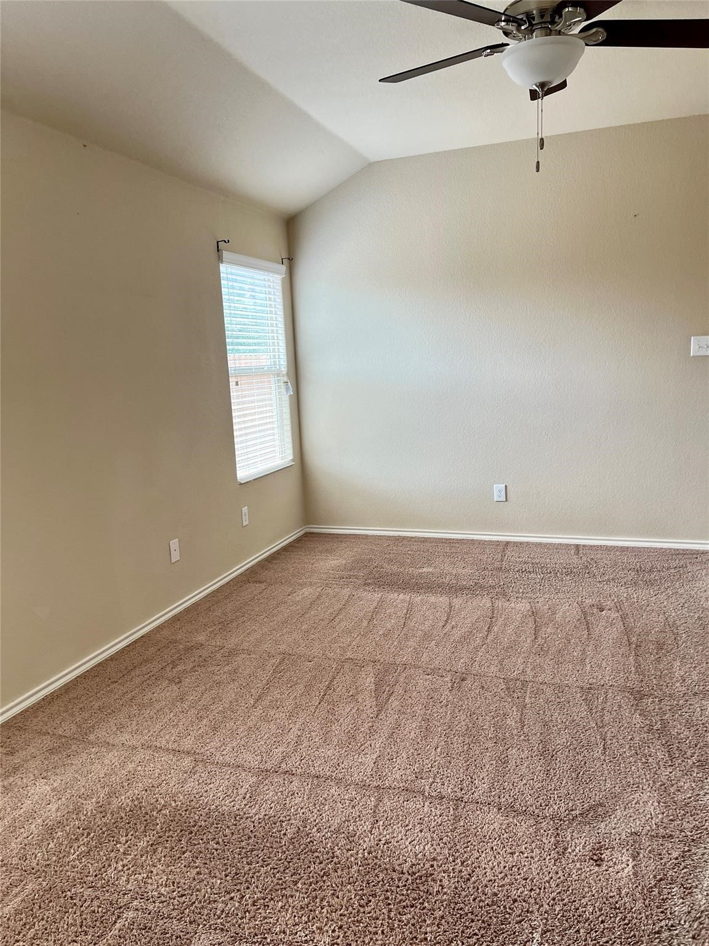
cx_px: 354
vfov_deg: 67.3
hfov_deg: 53.1
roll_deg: +3.0
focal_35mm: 26
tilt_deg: -9.6
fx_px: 710
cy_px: 473
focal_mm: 5.7
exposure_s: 1/120
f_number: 1.5
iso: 125
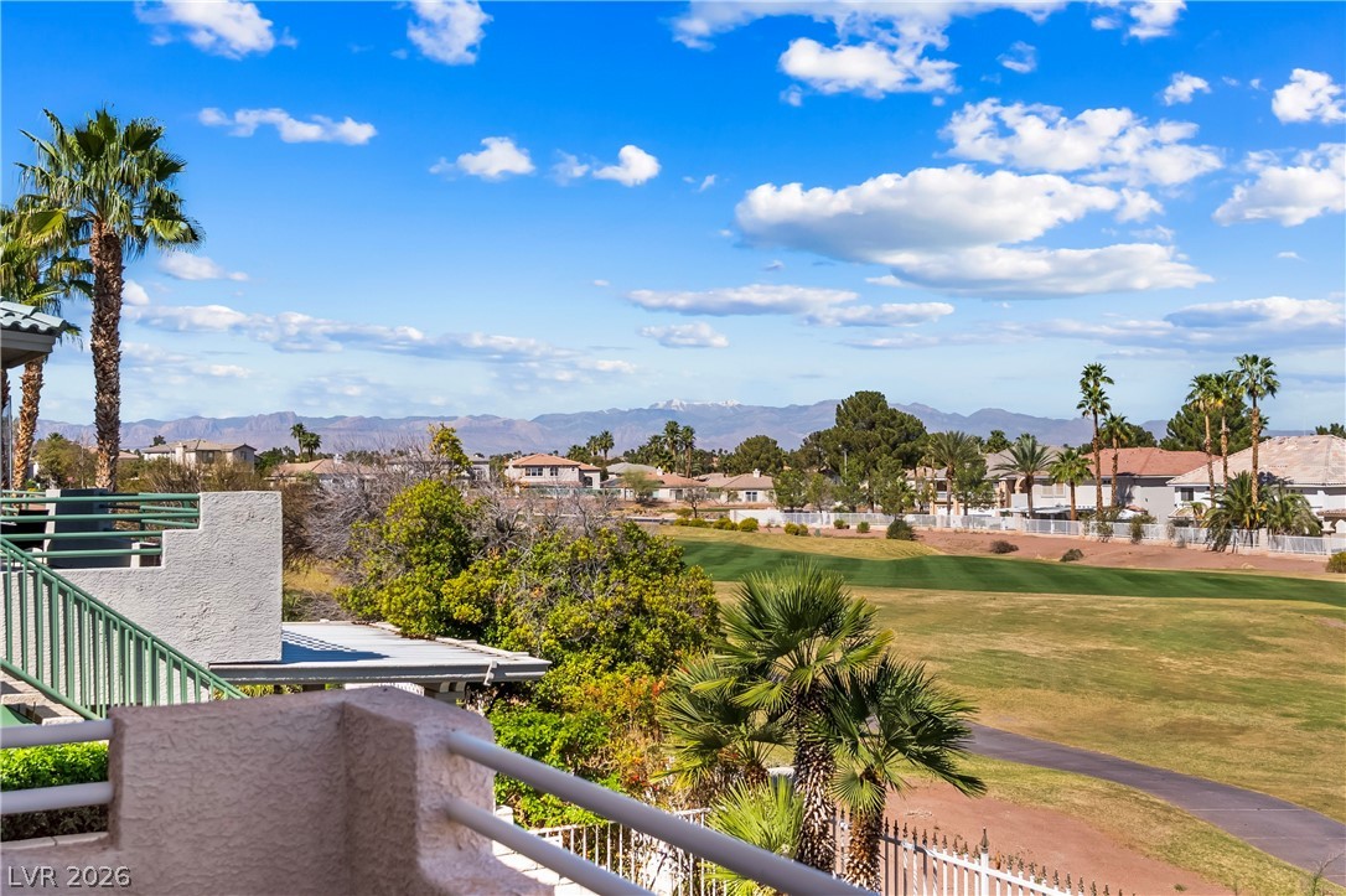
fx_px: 1570
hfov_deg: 46.4
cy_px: 448
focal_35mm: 42
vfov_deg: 31.9
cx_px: 673
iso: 400
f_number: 4
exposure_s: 1/8000
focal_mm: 28
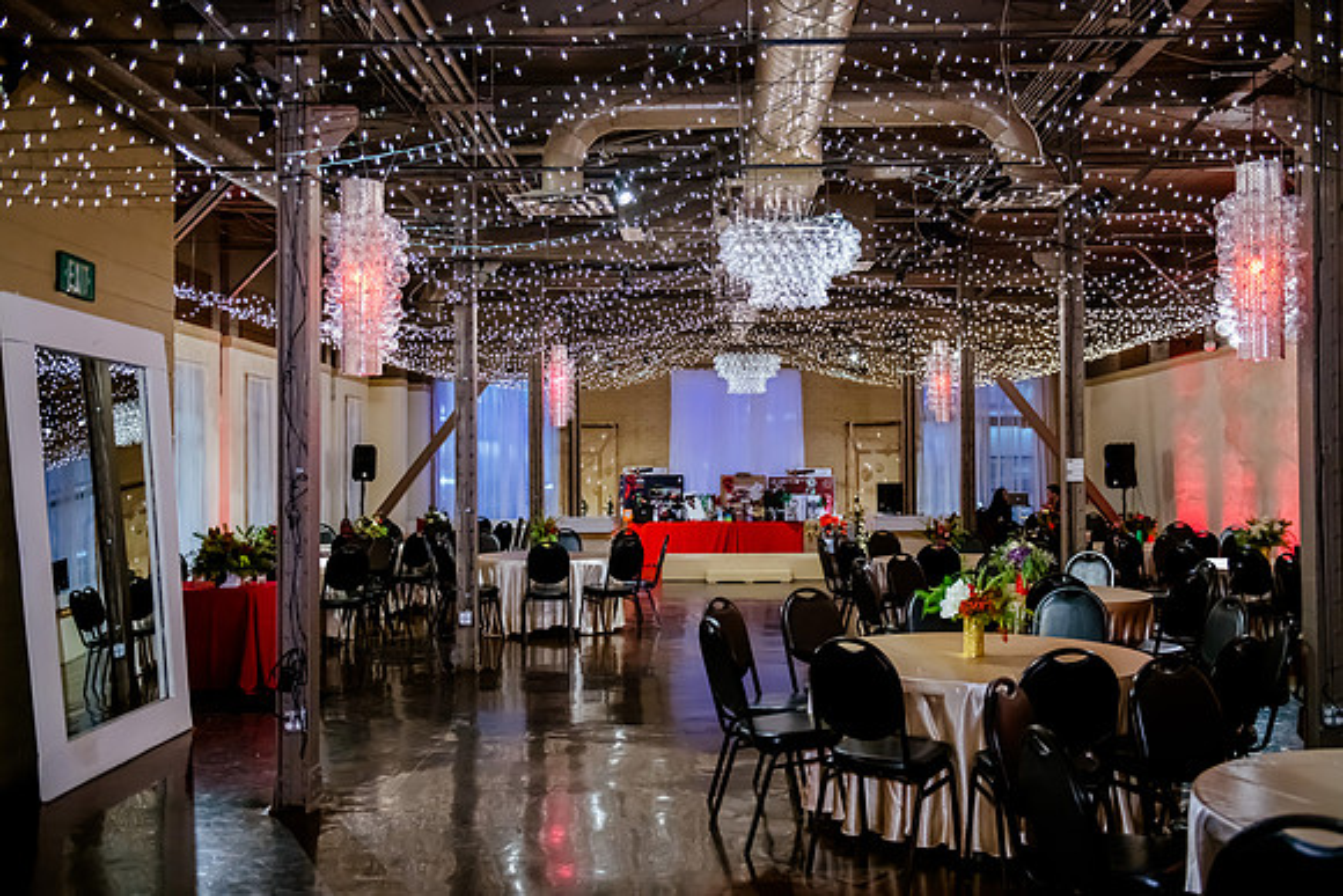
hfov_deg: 54.6
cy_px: 448
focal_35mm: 35
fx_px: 1300
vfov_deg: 38.0
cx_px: 681
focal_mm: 34
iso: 3200
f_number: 2.8
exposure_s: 1/125
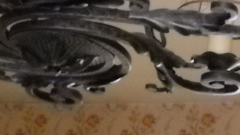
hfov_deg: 17.9
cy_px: -81
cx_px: 110
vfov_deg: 9.7
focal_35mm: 120
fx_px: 763
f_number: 3.1
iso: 800
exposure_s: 1/9
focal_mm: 6.72
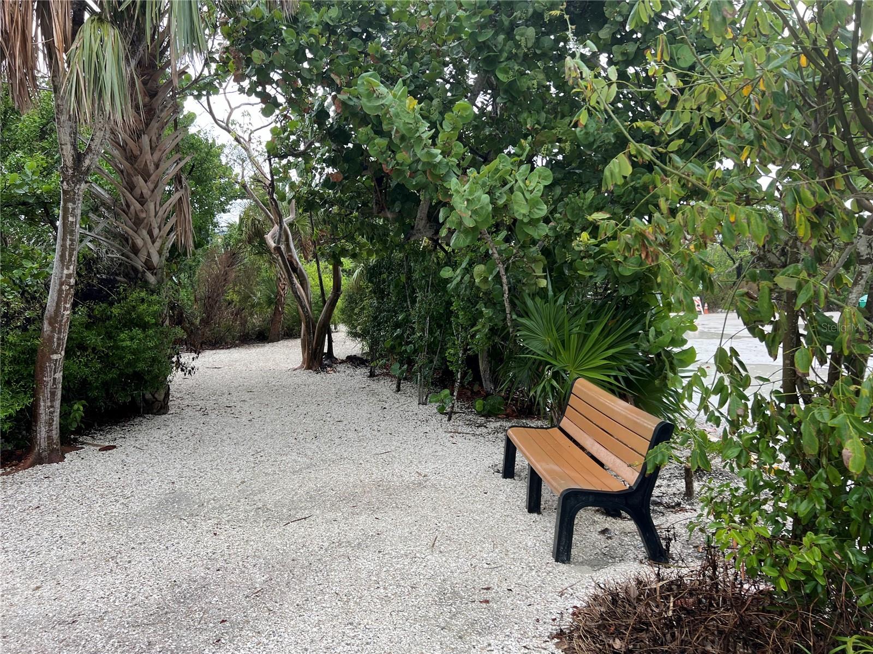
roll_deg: +1.0
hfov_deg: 67.3
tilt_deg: -3.3
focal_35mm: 26
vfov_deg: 53.1
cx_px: 436
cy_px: 327
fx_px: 656
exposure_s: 1/121
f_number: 1.5
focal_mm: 5.7
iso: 40
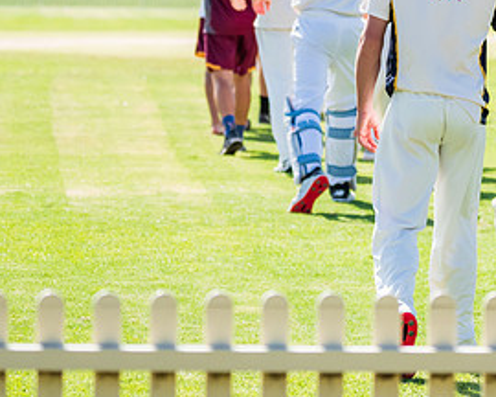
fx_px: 5608
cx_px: 396
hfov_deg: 5.1
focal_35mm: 382
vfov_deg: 4.0
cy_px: 2
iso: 640
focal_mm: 150
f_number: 6.3
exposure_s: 1/2500
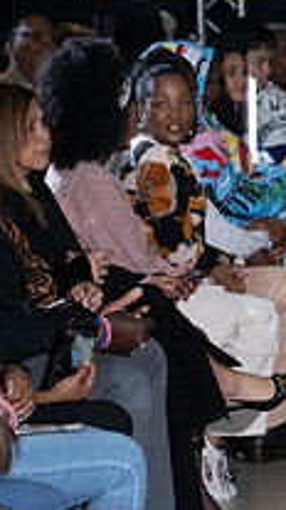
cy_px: 243
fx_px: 3421
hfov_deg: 4.7
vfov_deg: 8.5
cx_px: 668
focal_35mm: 253
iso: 1250
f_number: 5
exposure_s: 1/160
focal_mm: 86
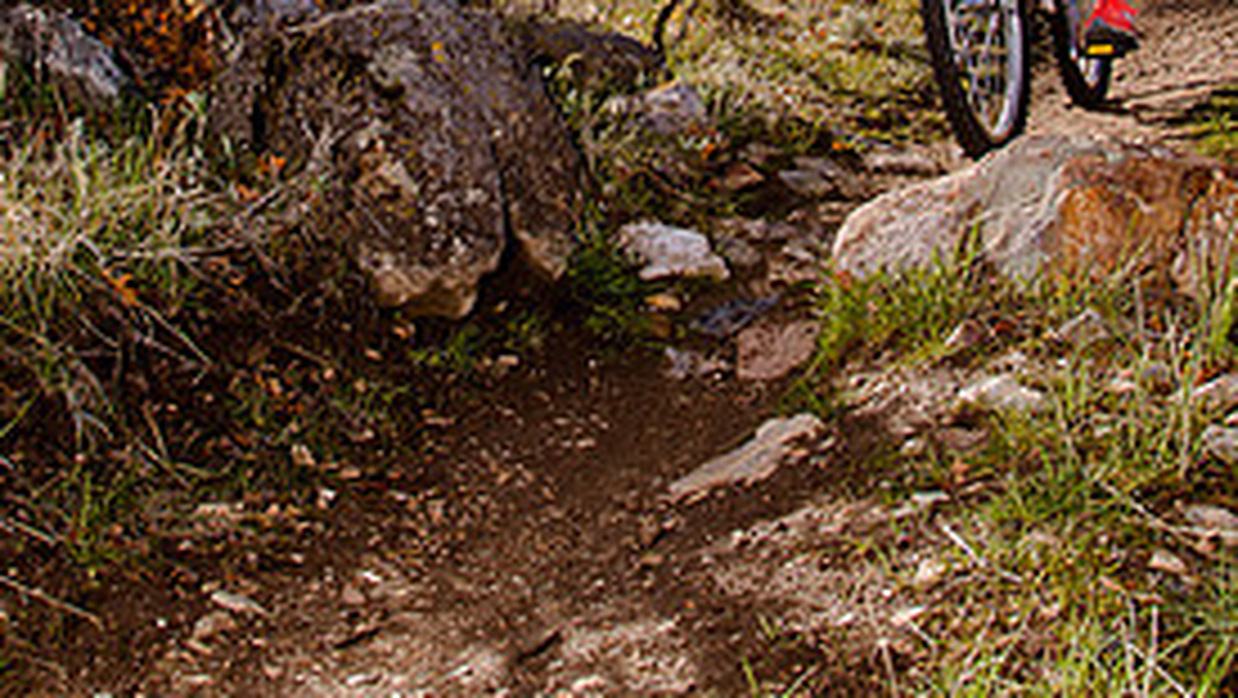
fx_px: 2102
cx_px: 464
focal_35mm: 64
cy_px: -241
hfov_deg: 32.7
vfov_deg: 17.5
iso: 250
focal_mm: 24
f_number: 11
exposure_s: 1/200
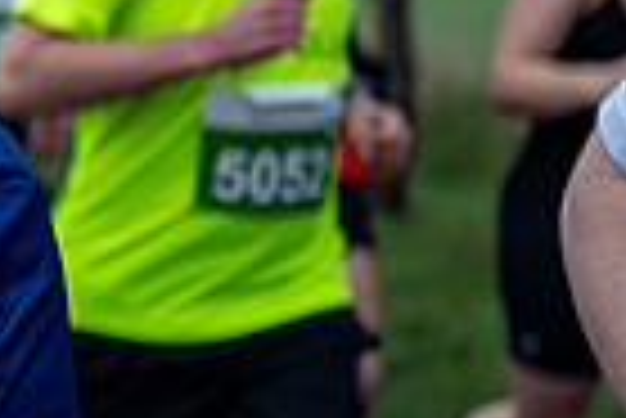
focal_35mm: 292
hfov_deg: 6.8
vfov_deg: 4.7
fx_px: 5083
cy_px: 16
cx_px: -676
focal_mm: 70
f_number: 2.8
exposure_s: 1/1250
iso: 360
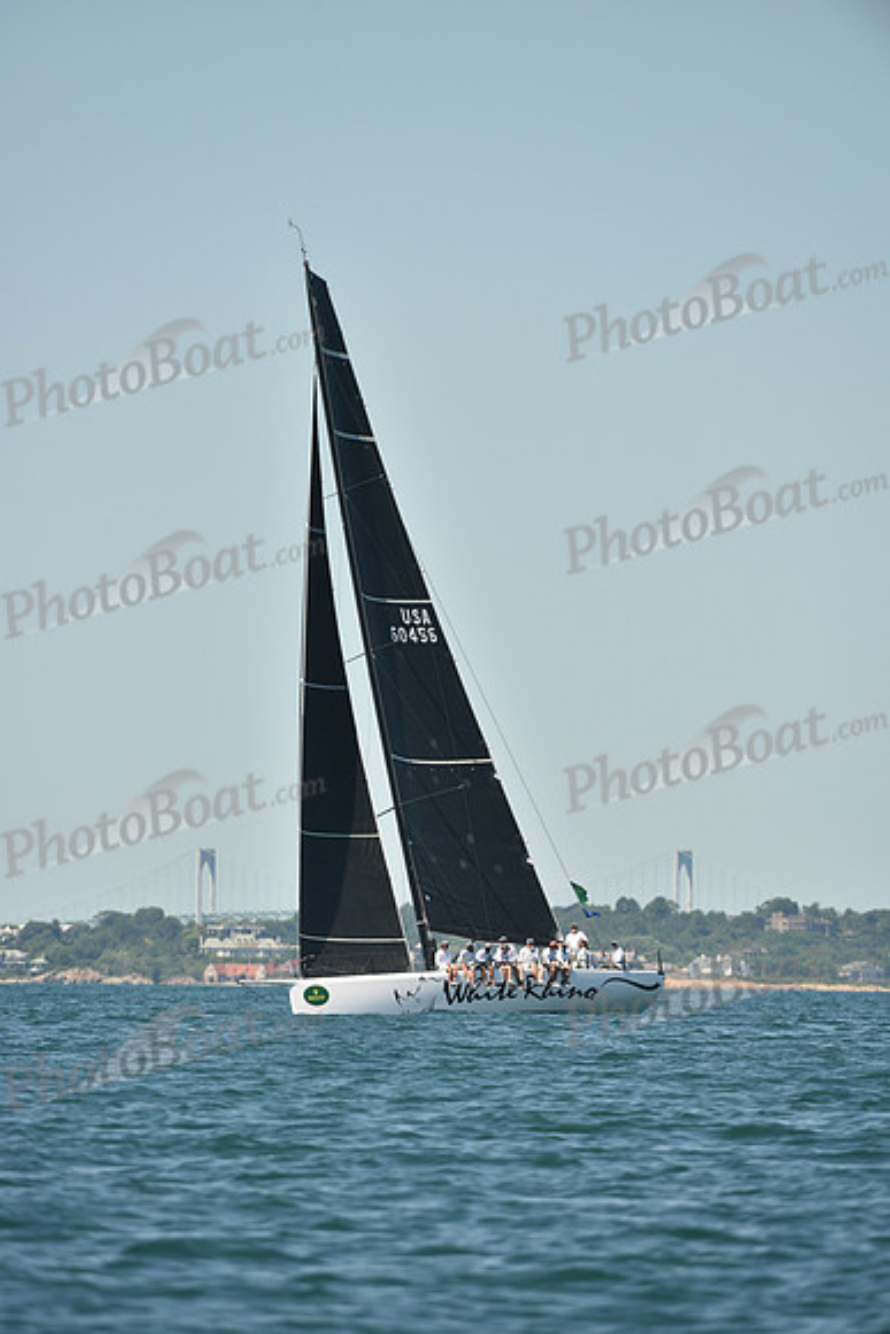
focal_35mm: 400
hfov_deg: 3.4
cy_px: 667
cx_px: 445
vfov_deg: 5.2
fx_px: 14823
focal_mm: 400
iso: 250
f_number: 6.3
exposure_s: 1/1250
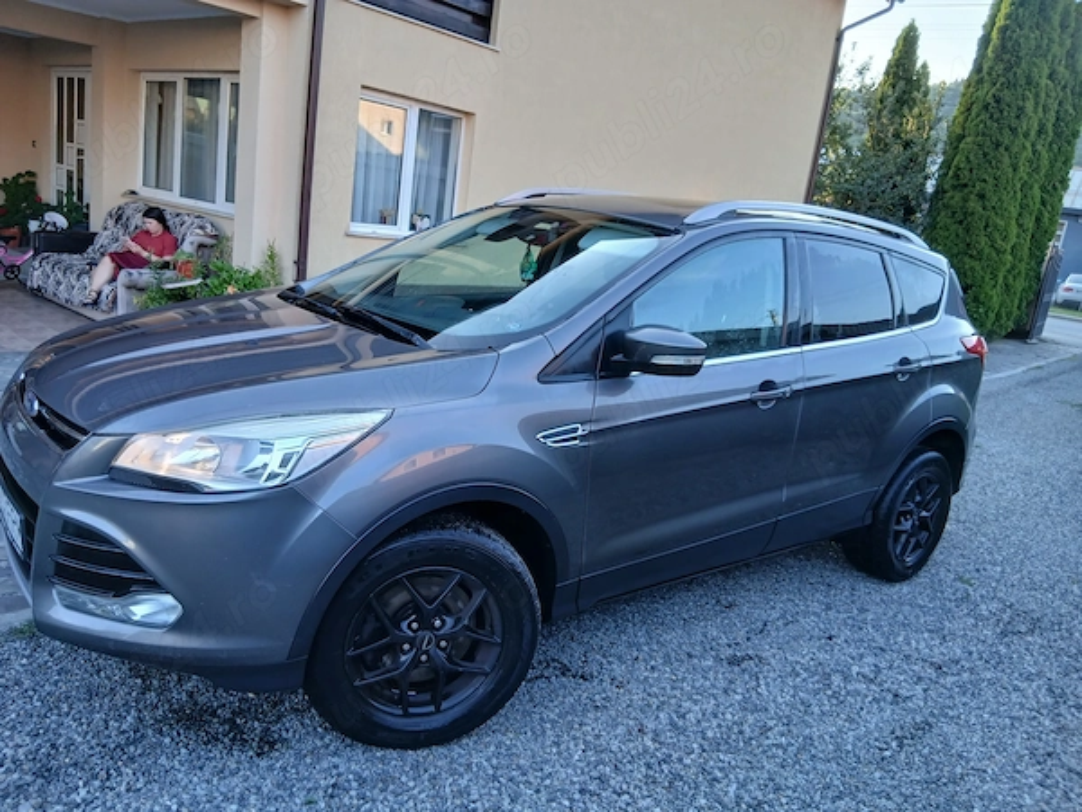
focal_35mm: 26
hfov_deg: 67.3
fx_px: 813
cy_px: 406
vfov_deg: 53.1
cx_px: 541
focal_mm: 3.98
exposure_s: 1/50
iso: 50
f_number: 1.8
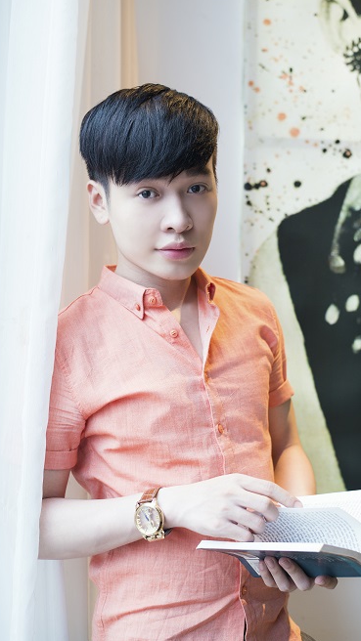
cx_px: 194
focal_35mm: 53
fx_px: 902
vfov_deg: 39.2
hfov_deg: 22.6
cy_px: 319
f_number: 3.2
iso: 640
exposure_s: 1/30
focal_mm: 50
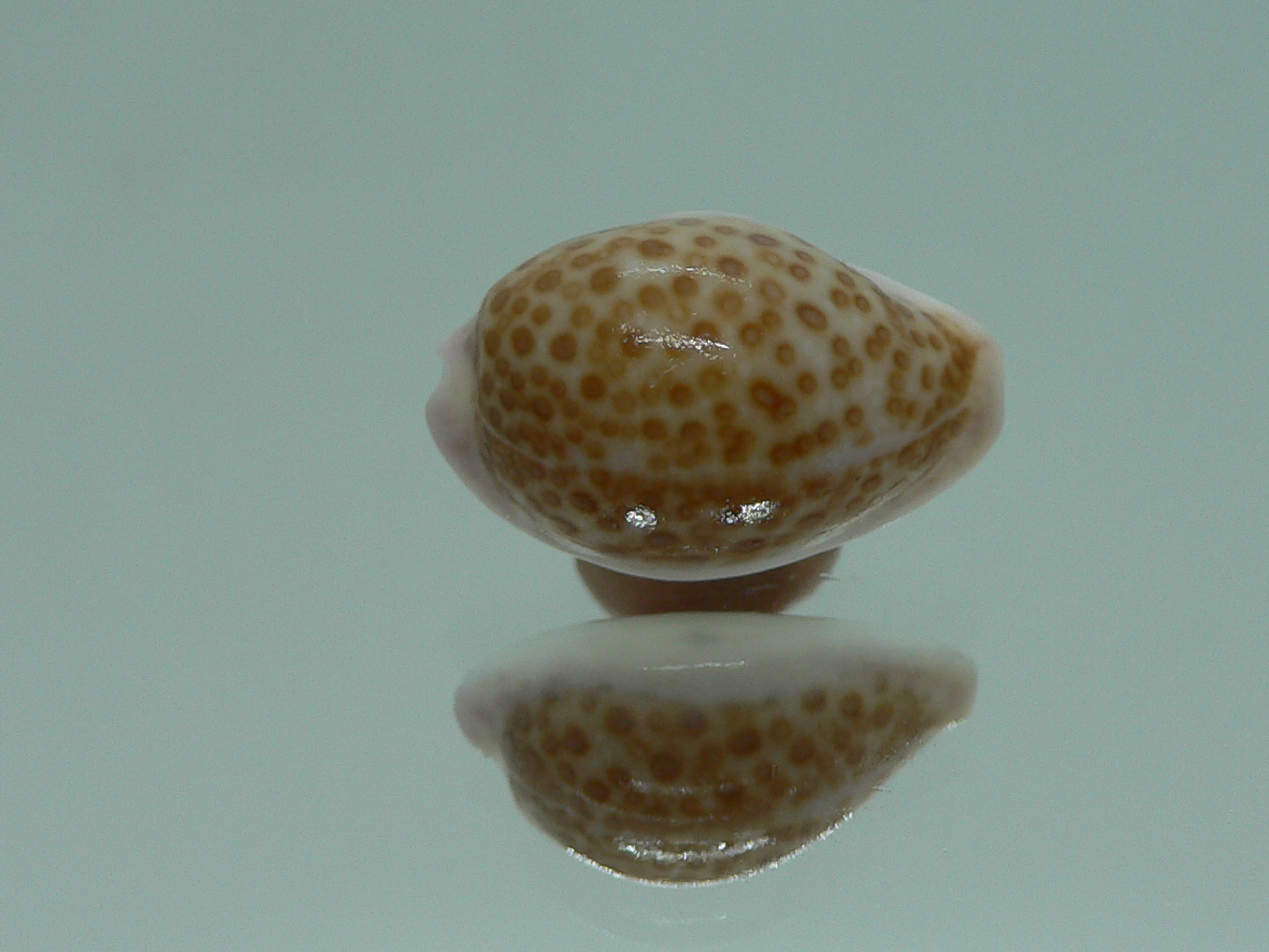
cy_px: 440
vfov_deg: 28.0
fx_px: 1906
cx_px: 757
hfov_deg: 36.7
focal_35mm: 52
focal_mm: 4.6
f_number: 2.8
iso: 80
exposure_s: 1/60
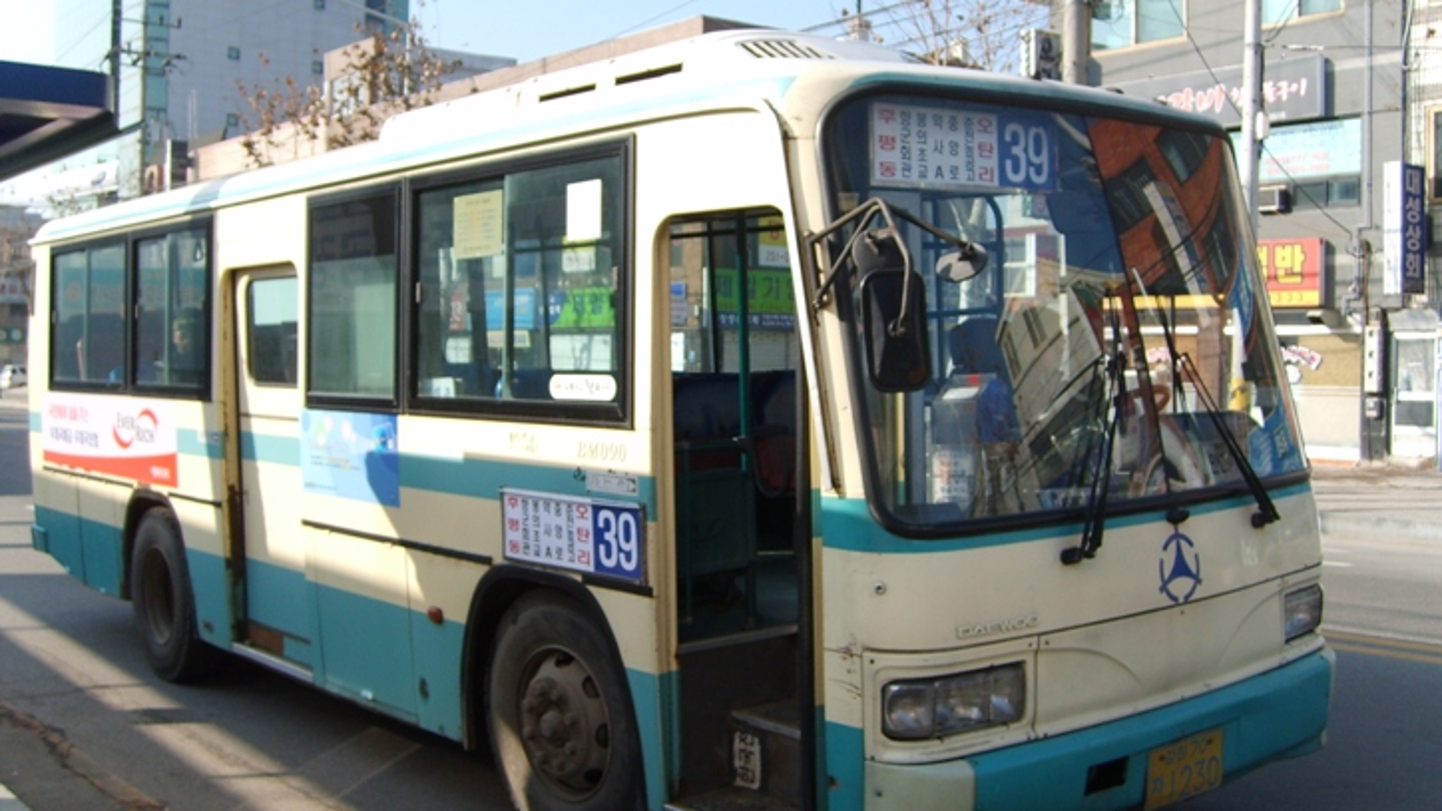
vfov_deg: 30.4
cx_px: 727
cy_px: 378
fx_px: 1491
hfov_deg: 51.6
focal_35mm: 39
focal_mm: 5.8
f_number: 2.8
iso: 50
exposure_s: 1/750
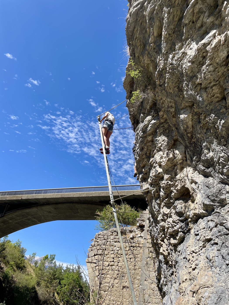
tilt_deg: +35.5
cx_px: 114
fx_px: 229
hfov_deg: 53.1
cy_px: 152
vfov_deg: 67.3
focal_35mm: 26
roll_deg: -10.0
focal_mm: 4.2
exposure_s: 1/2304
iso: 32
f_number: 1.6
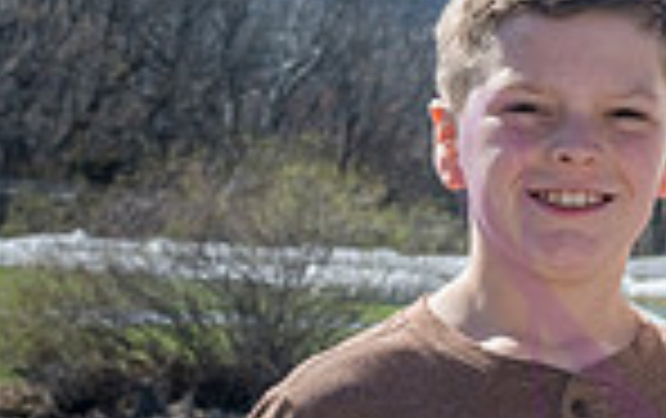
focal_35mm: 227
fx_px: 4126
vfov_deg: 5.8
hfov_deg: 8.8
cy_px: 155
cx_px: 1215
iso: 400
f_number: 13
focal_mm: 57
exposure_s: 1/320
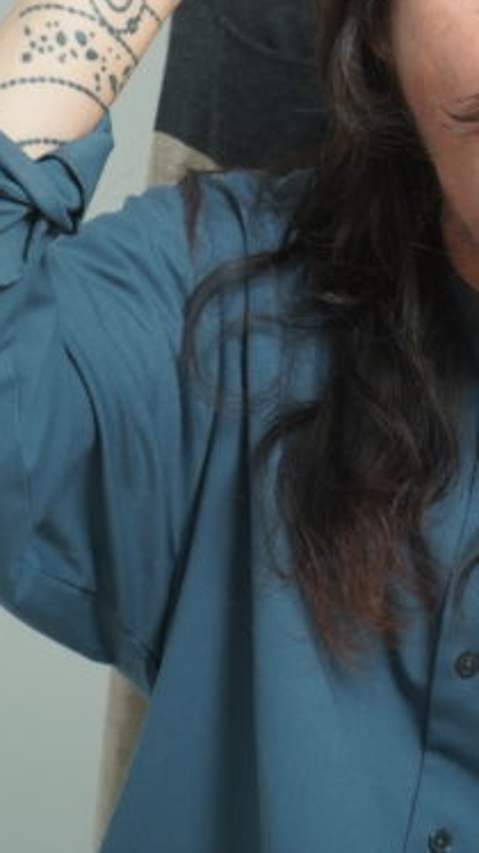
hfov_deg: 6.0
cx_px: 747
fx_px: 4545
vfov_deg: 10.5
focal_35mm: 201
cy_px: -235
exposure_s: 1/125
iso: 1000
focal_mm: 70
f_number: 10
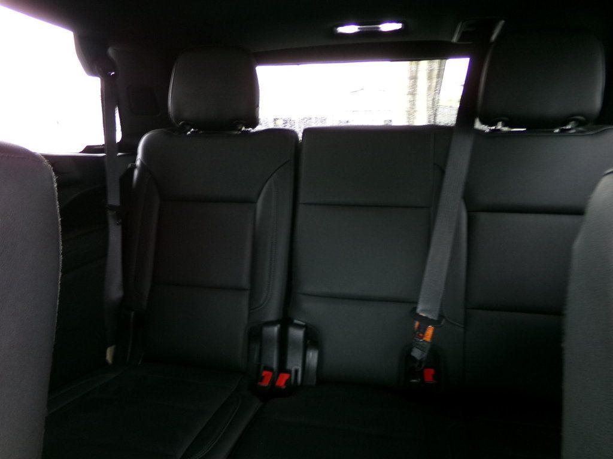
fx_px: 425
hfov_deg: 71.6
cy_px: 230
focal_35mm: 24
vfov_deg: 56.8
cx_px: 306
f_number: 3.7
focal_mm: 4.3
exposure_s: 1/17
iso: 290
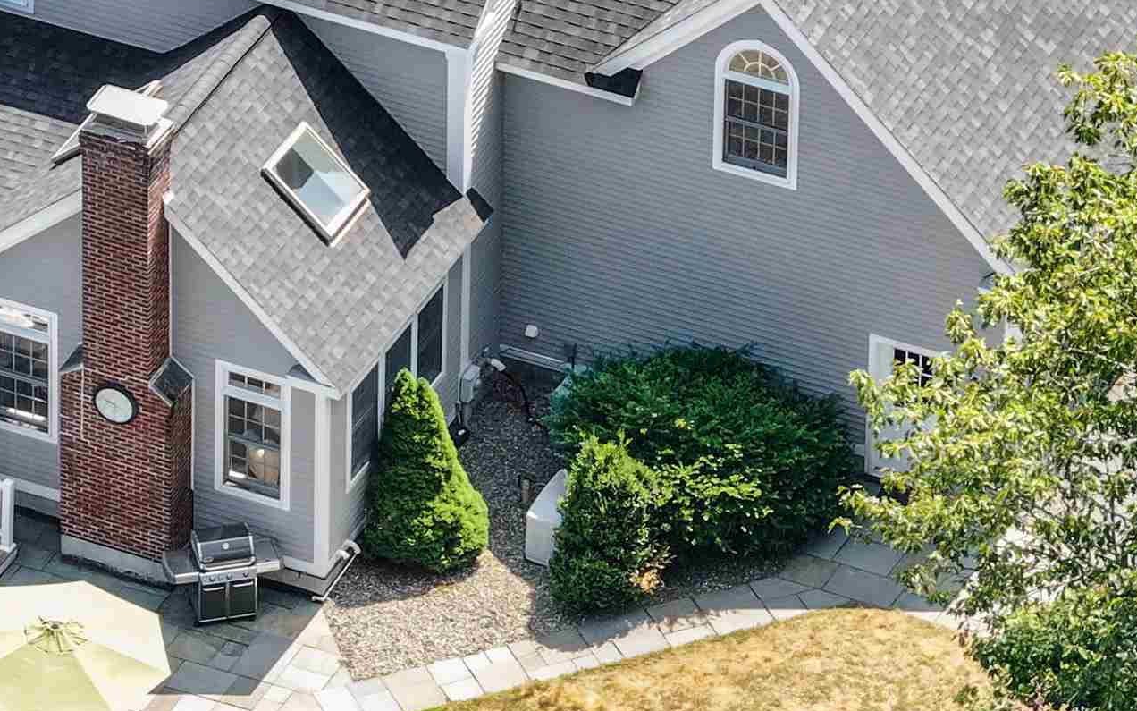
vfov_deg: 3.1
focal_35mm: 425
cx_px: 78
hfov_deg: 4.9
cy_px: 343
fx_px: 13169
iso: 100
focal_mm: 30.71
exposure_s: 1/160
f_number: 3.4
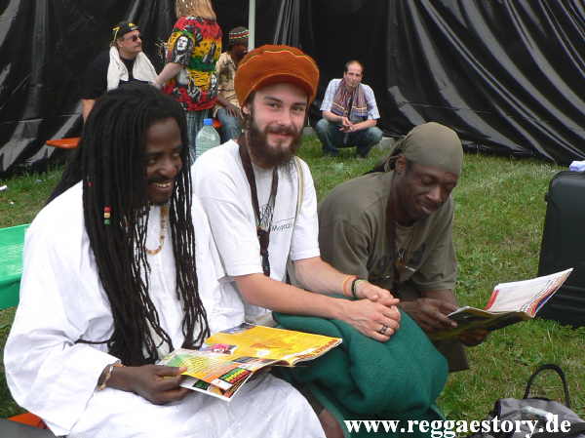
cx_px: 292
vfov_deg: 40.6
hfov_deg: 52.7
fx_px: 591
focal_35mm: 35
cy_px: 219
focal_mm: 6
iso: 64
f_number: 4
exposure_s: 1/160
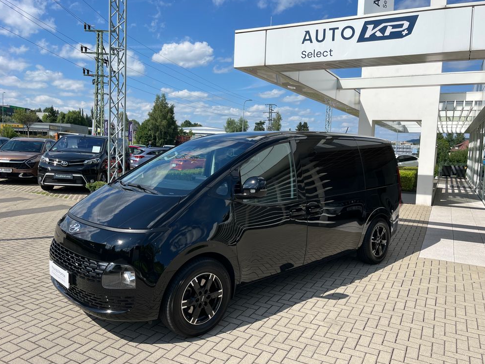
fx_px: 378
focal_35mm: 27
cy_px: 177
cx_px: 246
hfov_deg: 65.3
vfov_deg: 51.4
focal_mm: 5.1
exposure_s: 1/4016
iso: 50
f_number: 1.6
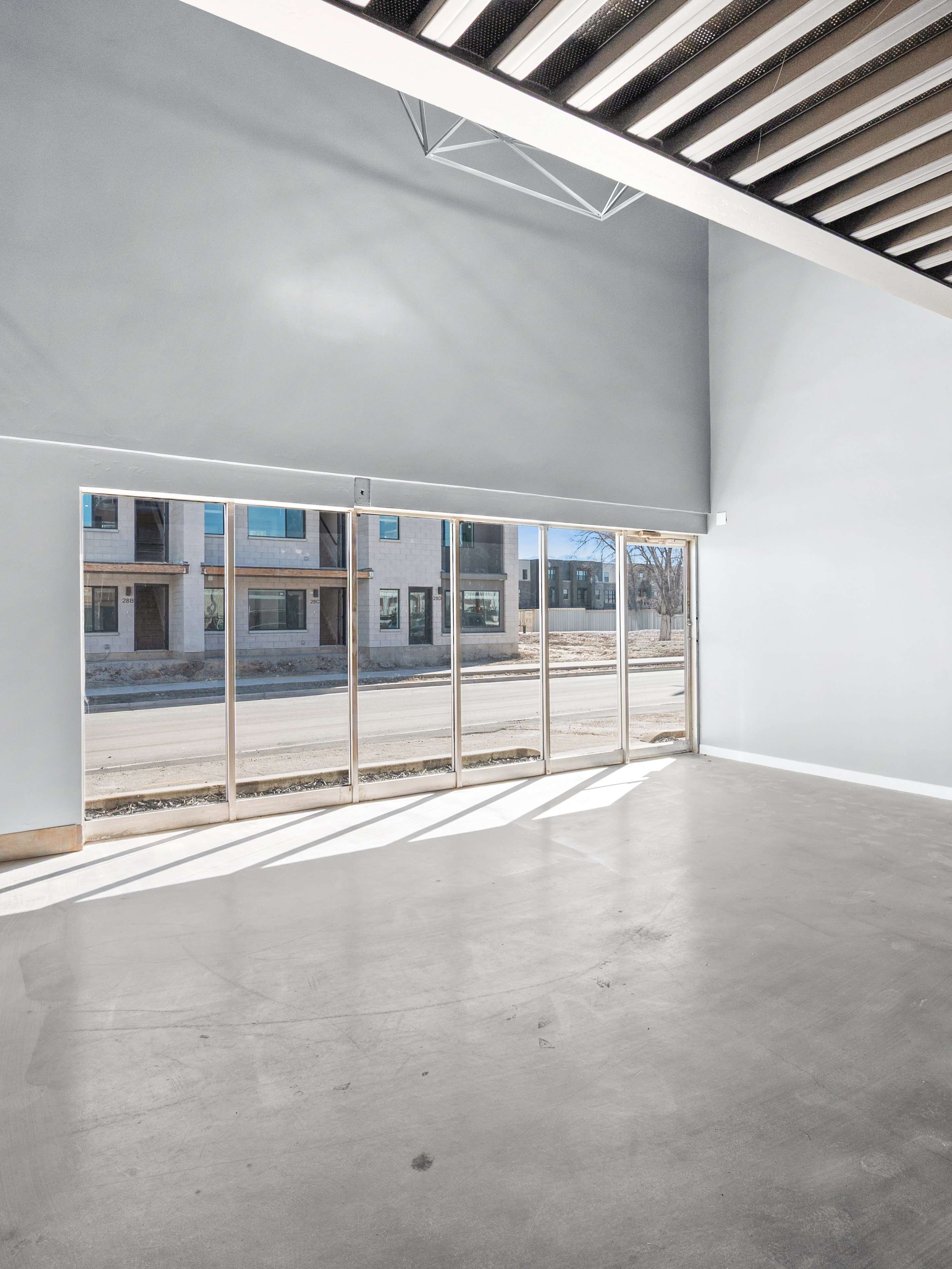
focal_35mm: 21
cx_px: 508
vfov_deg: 79.0
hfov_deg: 63.4
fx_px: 770
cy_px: 613
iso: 500
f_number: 7.1
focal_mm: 14
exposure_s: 1/40
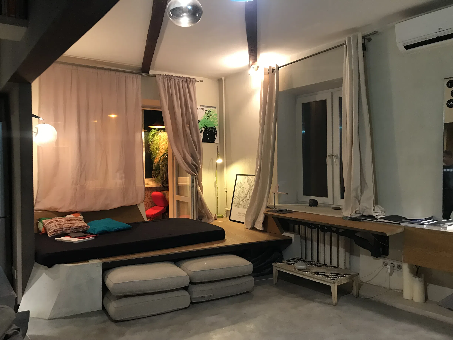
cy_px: 170
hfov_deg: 63.4
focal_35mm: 28
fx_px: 366
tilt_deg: -1.4
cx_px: 226
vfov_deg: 49.7
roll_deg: +1.2
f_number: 1.8
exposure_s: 1/16
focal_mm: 3.99
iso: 100
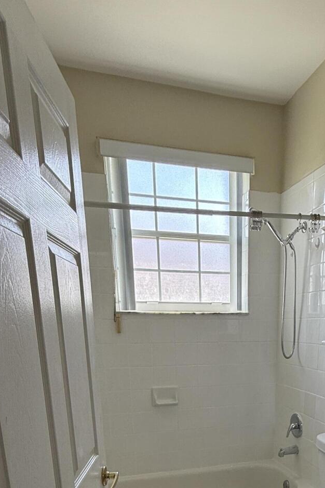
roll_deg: -0.8
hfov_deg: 41.3
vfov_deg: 53.2
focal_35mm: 31
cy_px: 434
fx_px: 420
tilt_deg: -14.7
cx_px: 235
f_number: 2.2
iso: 64
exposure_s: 1/132
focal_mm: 2.22
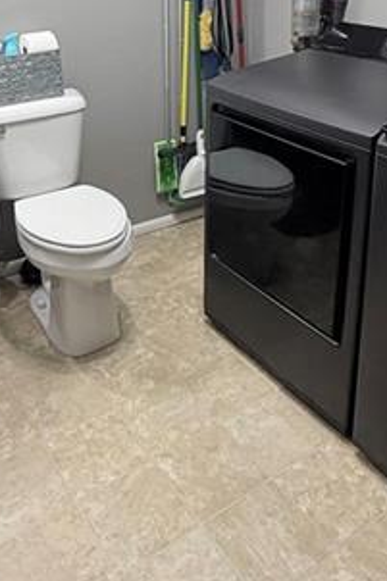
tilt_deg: -14.5
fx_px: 597
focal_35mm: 37
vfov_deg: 48.6
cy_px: 108
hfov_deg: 35.9
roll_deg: +0.6
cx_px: 185
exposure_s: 1/120
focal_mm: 2.22
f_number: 2.2
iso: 320
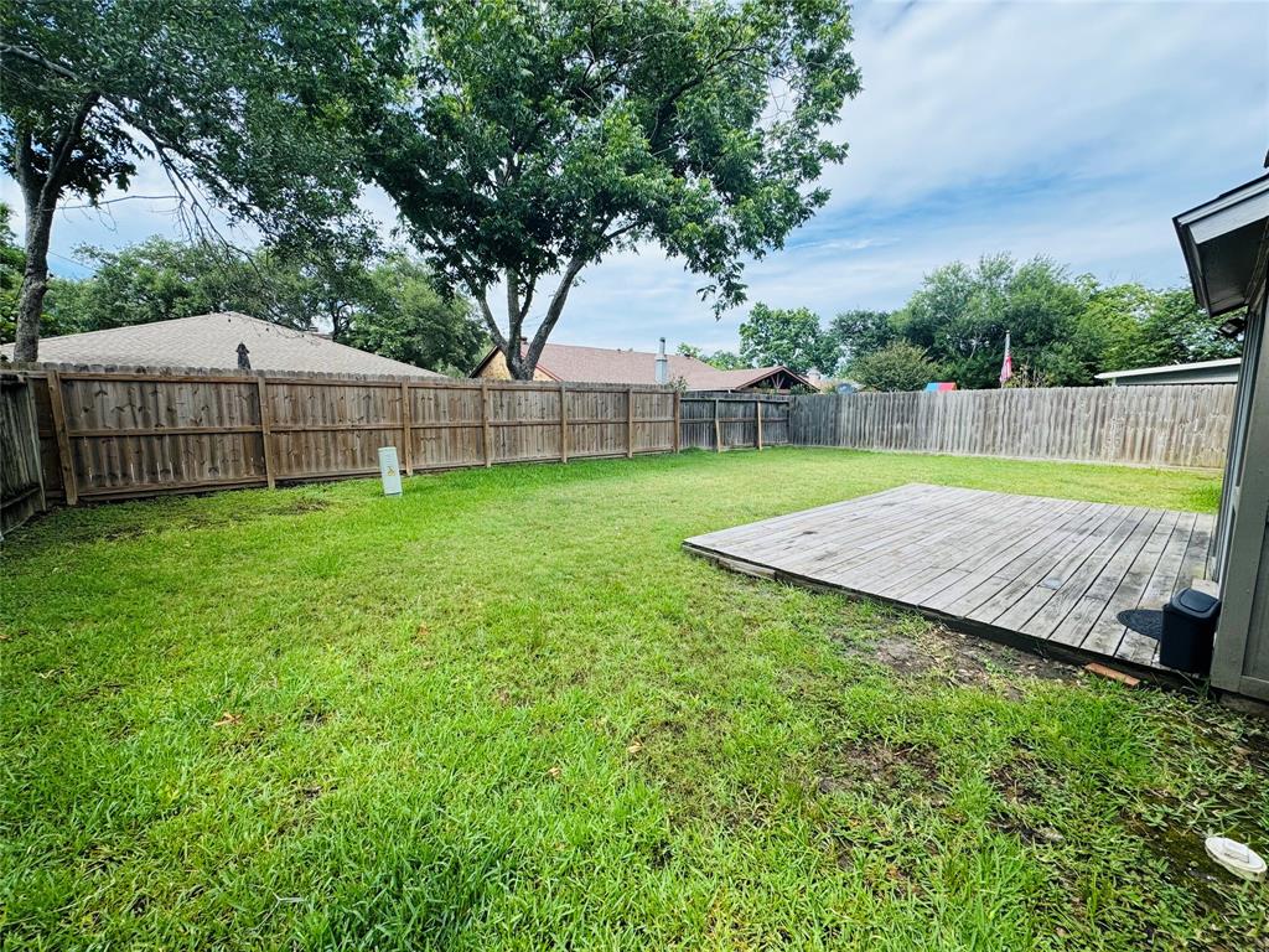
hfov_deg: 102.1
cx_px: 634
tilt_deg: -6.8
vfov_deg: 85.7
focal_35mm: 14
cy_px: 476
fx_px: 513
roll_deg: -0.4
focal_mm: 2.22
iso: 50
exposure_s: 1/771
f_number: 2.2
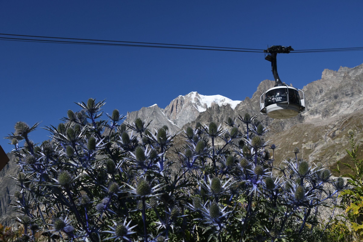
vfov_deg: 40.0
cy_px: 121
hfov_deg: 57.2
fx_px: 333
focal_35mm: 33
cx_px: 182
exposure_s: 1/500
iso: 200
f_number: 8
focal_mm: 22
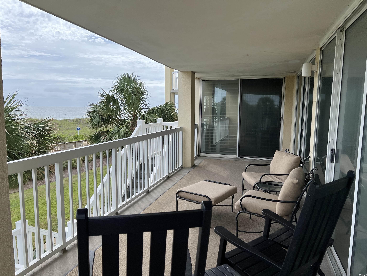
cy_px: 138
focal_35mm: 26
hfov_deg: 67.3
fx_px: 276
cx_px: 184
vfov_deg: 53.1
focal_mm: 5.7
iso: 50
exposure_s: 1/2404
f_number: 1.5
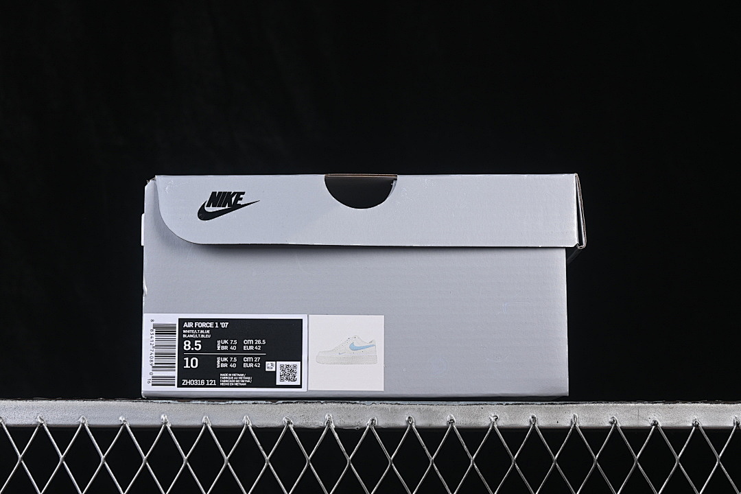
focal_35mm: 75
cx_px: 370
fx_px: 1544
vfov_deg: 18.2
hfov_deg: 27.0
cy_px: 247
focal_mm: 50
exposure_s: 1/80
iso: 160
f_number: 8
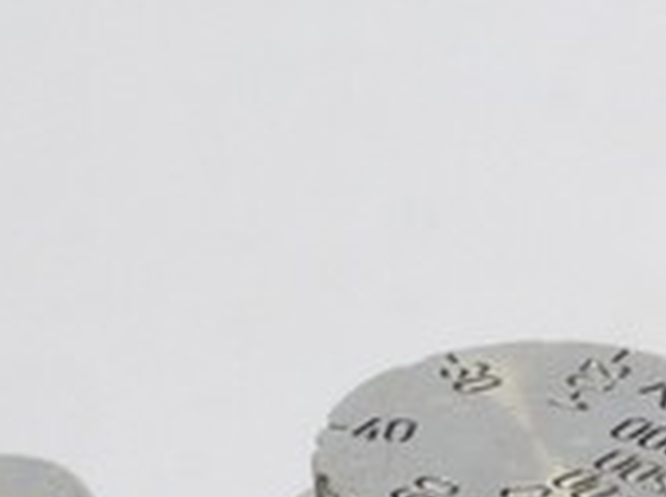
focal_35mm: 427
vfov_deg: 3.4
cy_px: 1246
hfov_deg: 4.6
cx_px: 1084
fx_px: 8198
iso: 800
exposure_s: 1/80
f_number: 10
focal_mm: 30
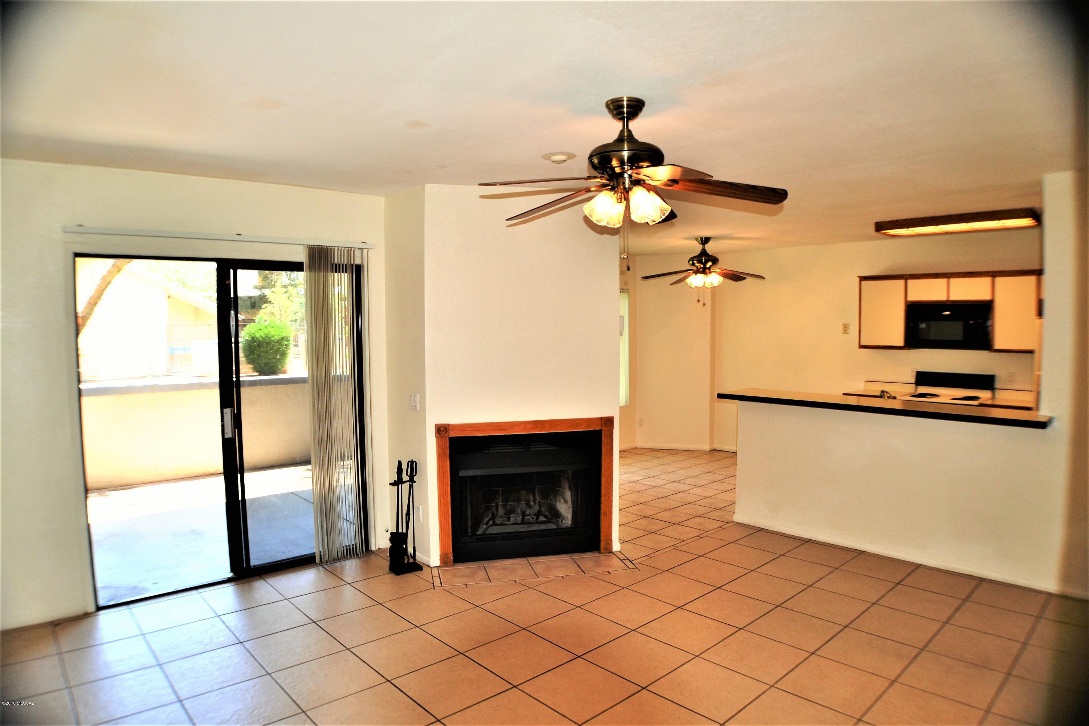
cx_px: 544
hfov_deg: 67.4
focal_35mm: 27
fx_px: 817
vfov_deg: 47.9
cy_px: 363
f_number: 4
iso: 250
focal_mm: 18
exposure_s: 1/125
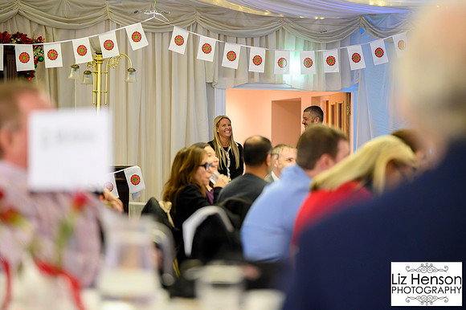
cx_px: 233
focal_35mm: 110
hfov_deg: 18.6
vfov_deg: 12.4
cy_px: 155
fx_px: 1423
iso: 12800
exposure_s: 1/200
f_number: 2.8
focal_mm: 110
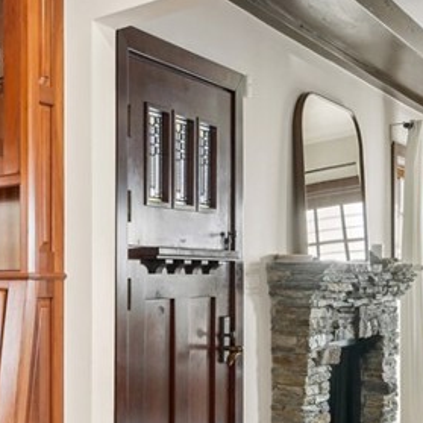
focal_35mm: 50
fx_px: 691
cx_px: -190
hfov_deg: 26.2
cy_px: 290
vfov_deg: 33.6
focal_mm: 16
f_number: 8
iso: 400
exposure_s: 1/6
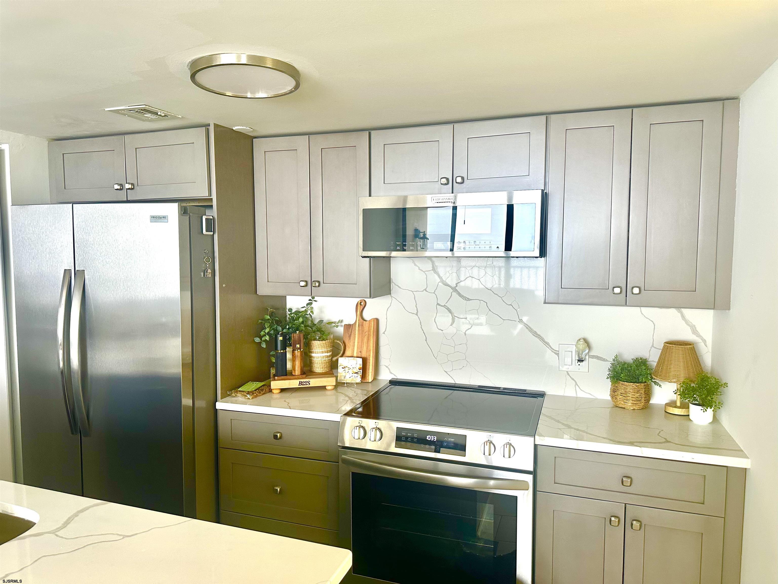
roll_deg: -0.2
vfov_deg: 56.8
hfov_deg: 71.6
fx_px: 539
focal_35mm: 24
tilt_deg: -4.8
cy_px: 292
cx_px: 389
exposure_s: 1/120
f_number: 1.78
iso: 160
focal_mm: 6.86
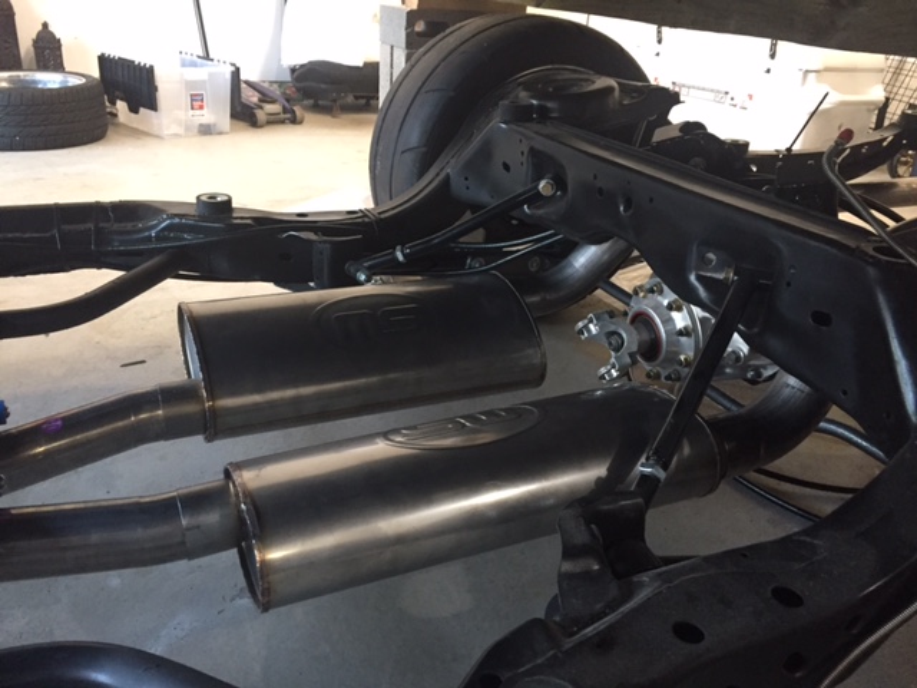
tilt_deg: -26.1
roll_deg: -4.3
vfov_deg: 48.2
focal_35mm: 29
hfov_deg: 61.7
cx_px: 458
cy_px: 344
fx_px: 768
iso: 250
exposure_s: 1/24
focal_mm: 4.15
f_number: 2.2
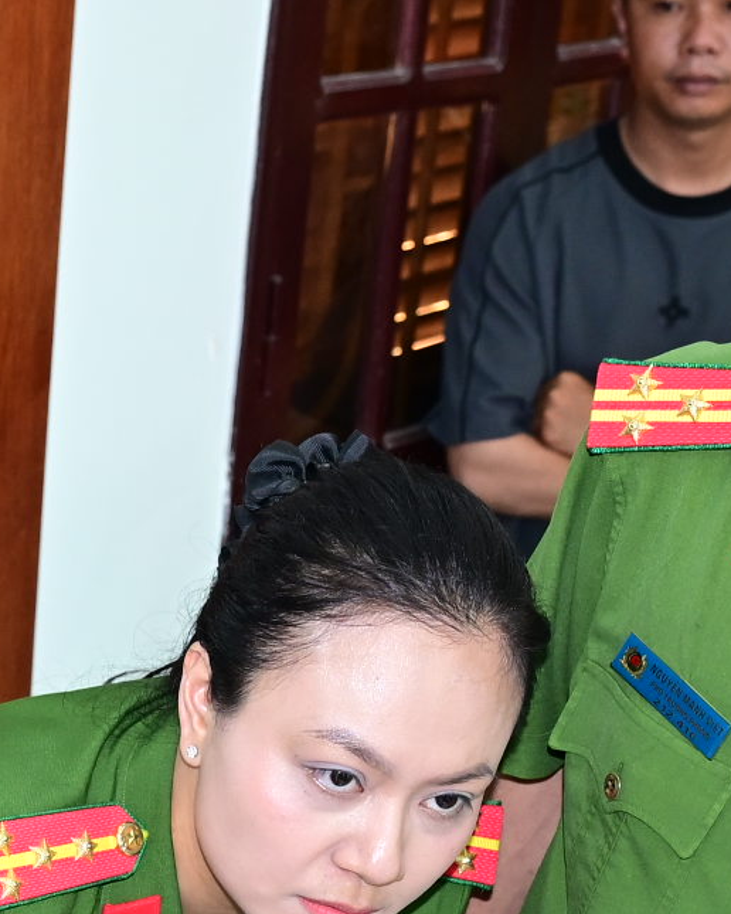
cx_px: -306
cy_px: 1144
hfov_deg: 11.3
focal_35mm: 132
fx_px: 3570
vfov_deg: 14.1
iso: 1000
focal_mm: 30
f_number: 4
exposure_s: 1/125
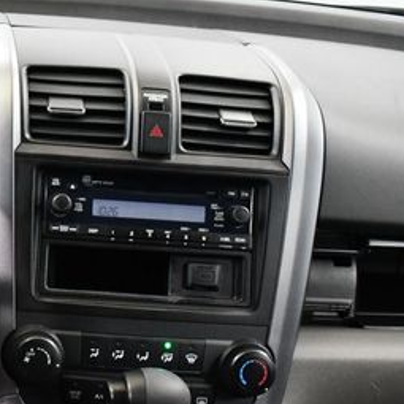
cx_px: -87
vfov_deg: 22.4
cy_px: 250
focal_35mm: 77
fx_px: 1017
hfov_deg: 20.9
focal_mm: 18
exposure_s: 1/80
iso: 3200
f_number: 3.5
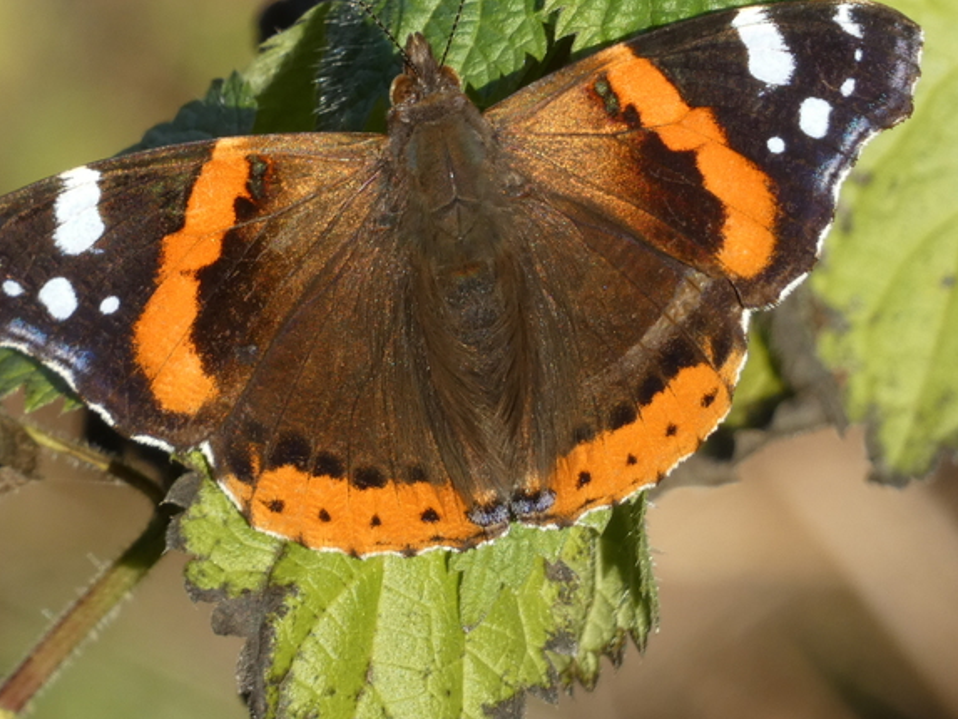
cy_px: 197
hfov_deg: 3.1
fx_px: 17633
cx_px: 431
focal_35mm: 637
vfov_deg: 2.3
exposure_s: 1/100
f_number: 5.6
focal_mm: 76.7
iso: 100
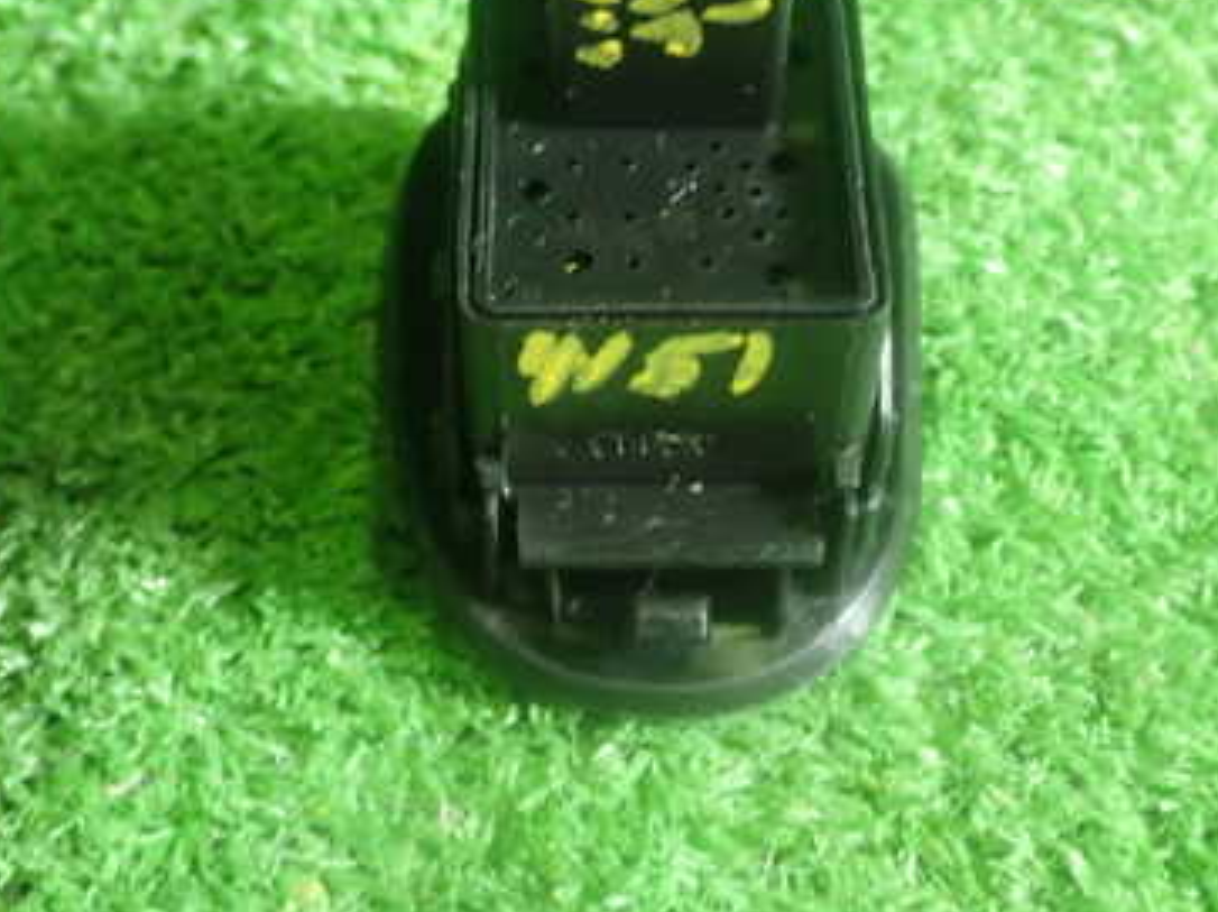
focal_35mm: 68
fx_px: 2391
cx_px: 639
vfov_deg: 21.4
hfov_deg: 28.6
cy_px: 249
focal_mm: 7.31
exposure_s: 1/40
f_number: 2.8
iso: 640
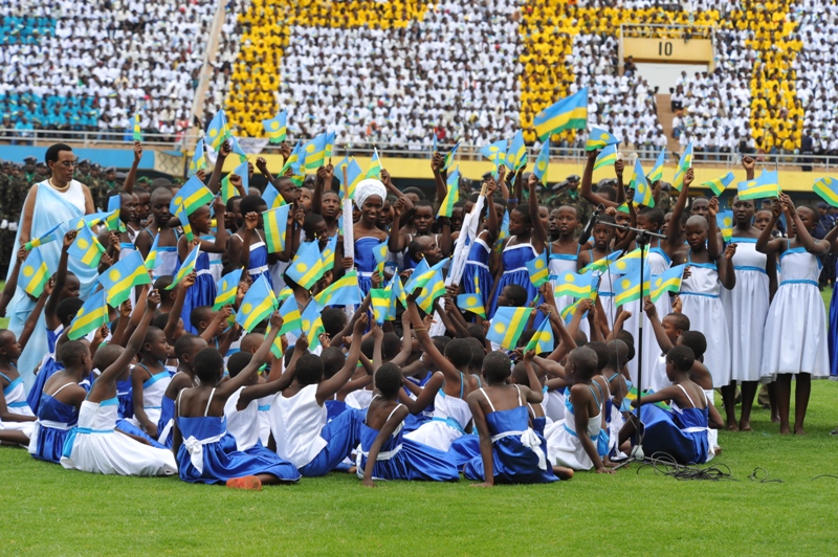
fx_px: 3372
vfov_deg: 9.4
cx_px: 419
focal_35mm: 145
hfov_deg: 14.2
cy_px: 278
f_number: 8
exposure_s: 1/250
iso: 400
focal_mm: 145
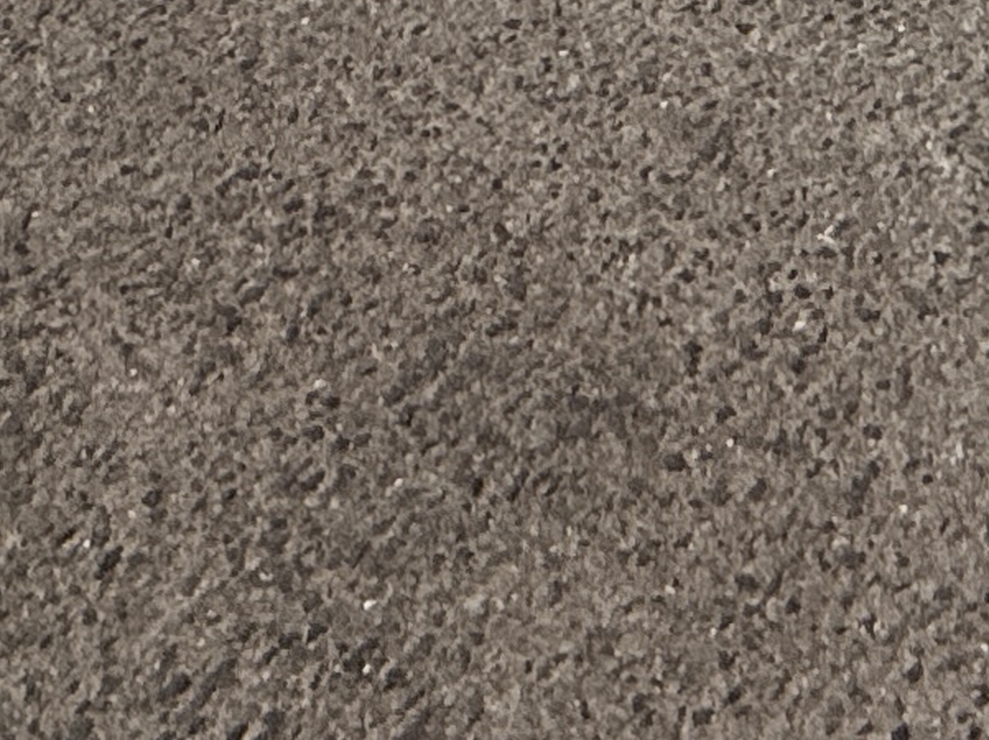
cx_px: 1325
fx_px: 2684
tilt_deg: +1.0
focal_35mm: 94
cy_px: -1667
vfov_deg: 10.0
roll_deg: +0.1
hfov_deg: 19.1
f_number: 2.2
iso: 64
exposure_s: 1/99
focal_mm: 2.22
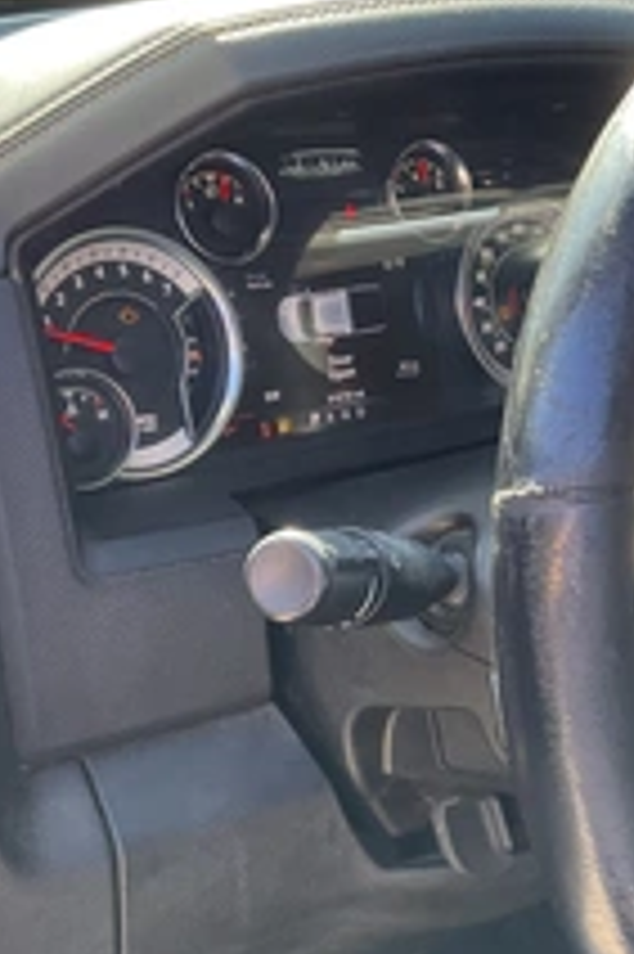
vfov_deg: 35.1
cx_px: 427
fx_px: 1508
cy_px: 522
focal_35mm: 57
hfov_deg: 23.6
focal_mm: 3
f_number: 1.8
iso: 50
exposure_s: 1/122
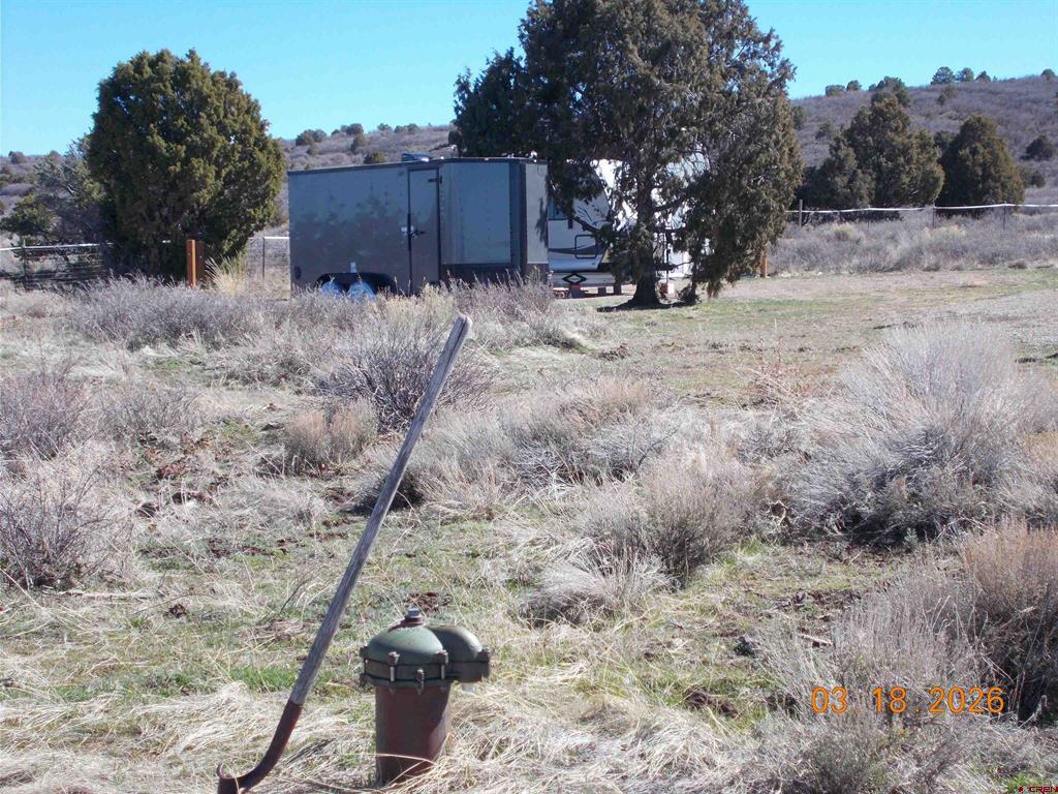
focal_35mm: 66
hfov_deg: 29.4
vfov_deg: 22.3
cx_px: 529
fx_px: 2017
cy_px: 397
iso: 80
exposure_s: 1/200
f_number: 5.3
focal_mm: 11.8
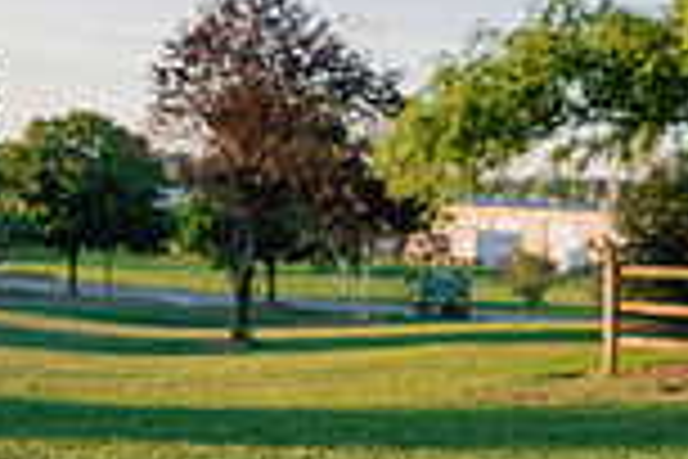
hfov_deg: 21.2
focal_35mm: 91
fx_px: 1739
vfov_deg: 14.4
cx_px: 773
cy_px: 596
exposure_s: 1/3200
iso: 320
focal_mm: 24
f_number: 2.8
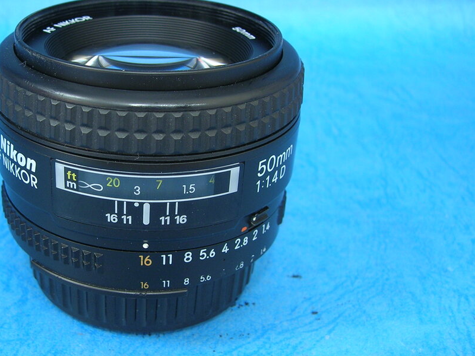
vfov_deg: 28.6
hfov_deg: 36.8
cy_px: 173
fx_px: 700
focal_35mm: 51
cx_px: 135
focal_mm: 5.7
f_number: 2.9
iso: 50
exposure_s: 1/5.6
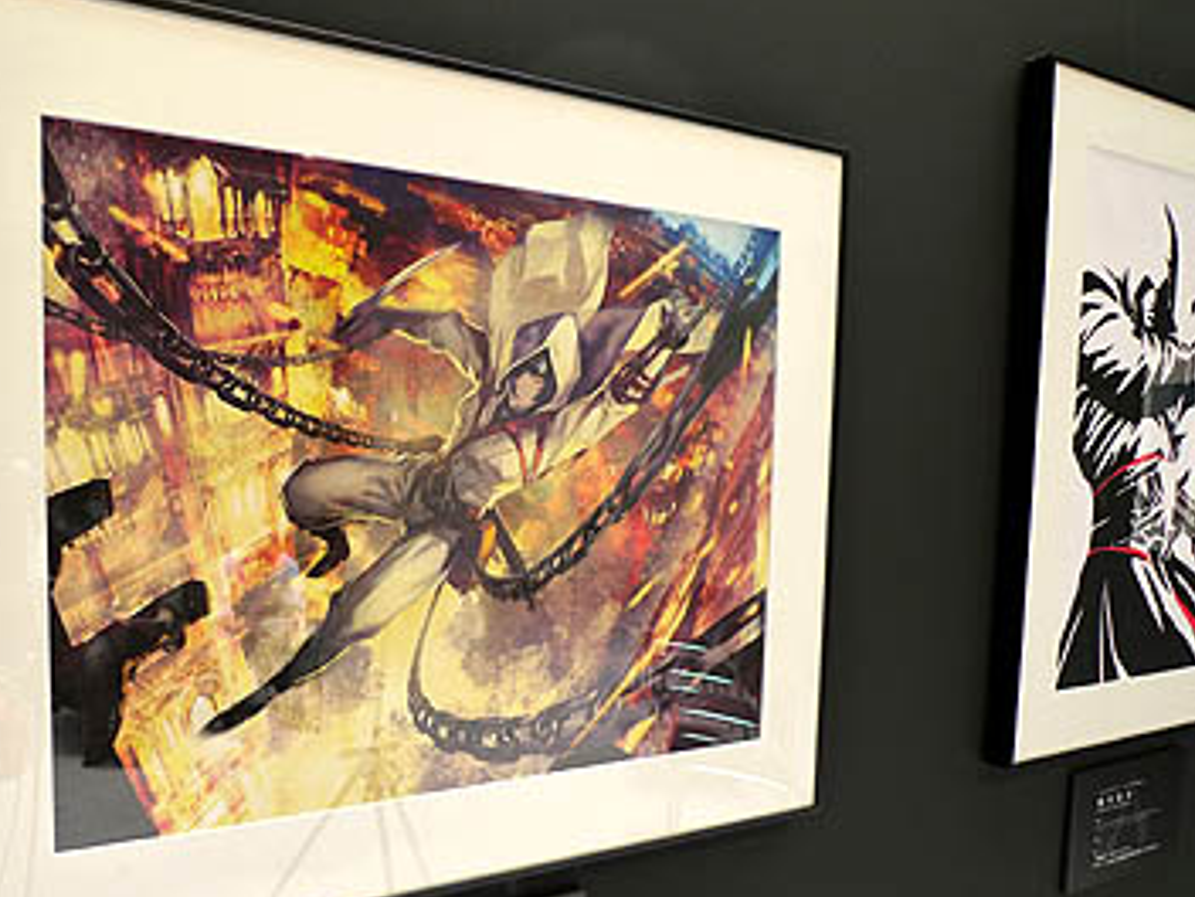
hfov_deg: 59.4
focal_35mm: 30
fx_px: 1036
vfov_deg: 46.5
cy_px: 547
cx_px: 475
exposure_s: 1/100
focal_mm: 5.1
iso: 125
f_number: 2.2
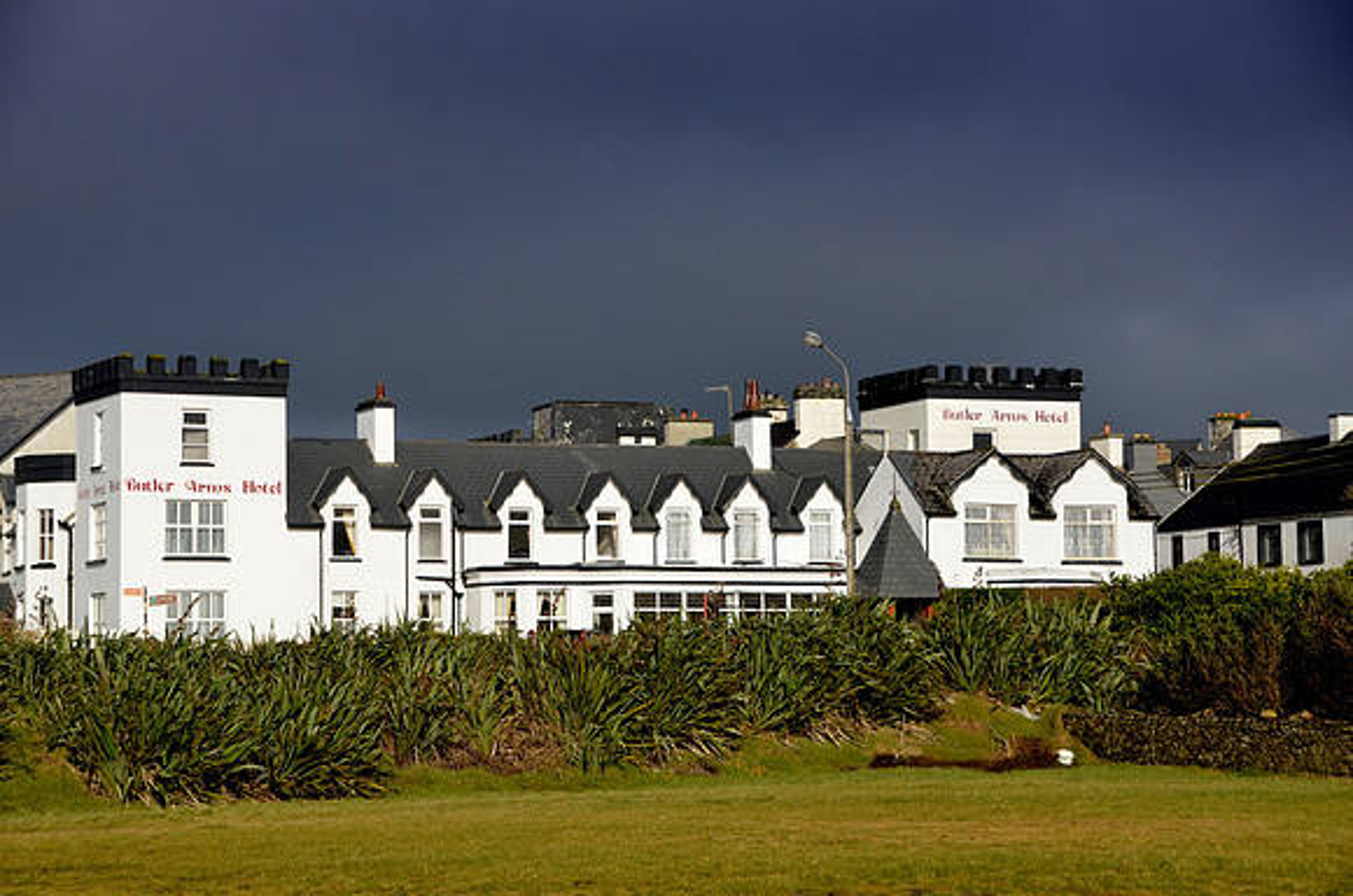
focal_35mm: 98
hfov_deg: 21.0
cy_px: 448
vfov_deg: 14.0
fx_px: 3656
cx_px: 676
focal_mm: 65
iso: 400
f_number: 8
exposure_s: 1/2000
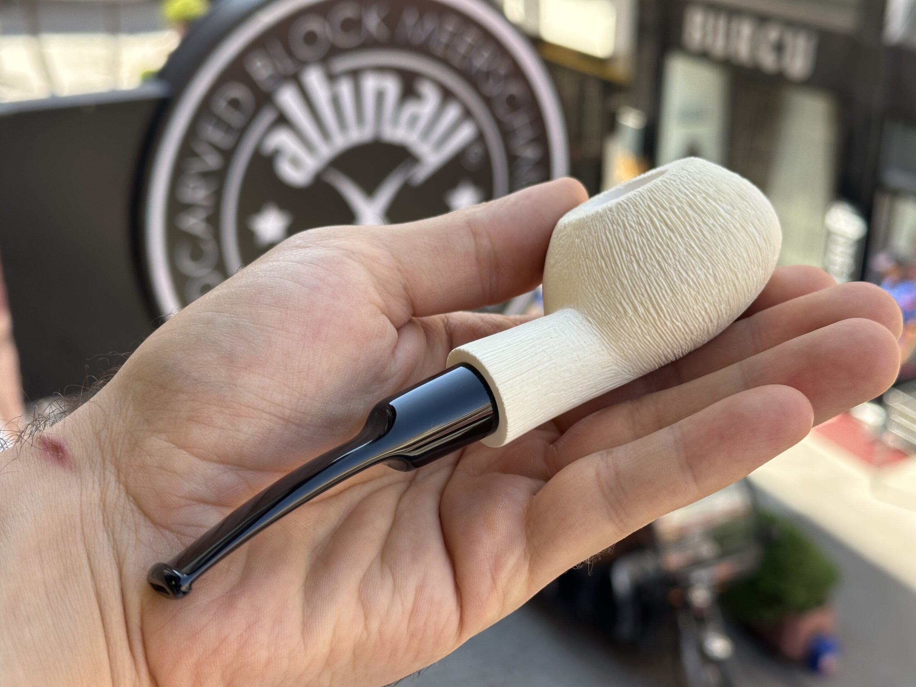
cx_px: 458
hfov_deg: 39.7
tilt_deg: -23.1
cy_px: 344
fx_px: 1270
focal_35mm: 48
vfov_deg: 30.3
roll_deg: -0.4
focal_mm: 6.86
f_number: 1.78
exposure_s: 1/508
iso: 64
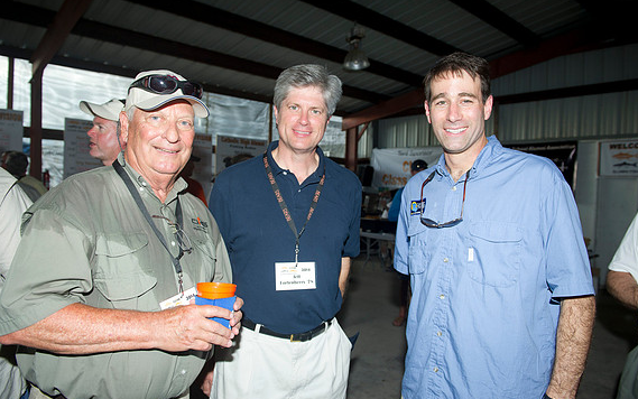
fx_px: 470
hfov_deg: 68.4
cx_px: 321
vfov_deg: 46.0
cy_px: 193
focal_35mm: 27
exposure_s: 1/200
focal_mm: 26
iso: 400
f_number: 4.5
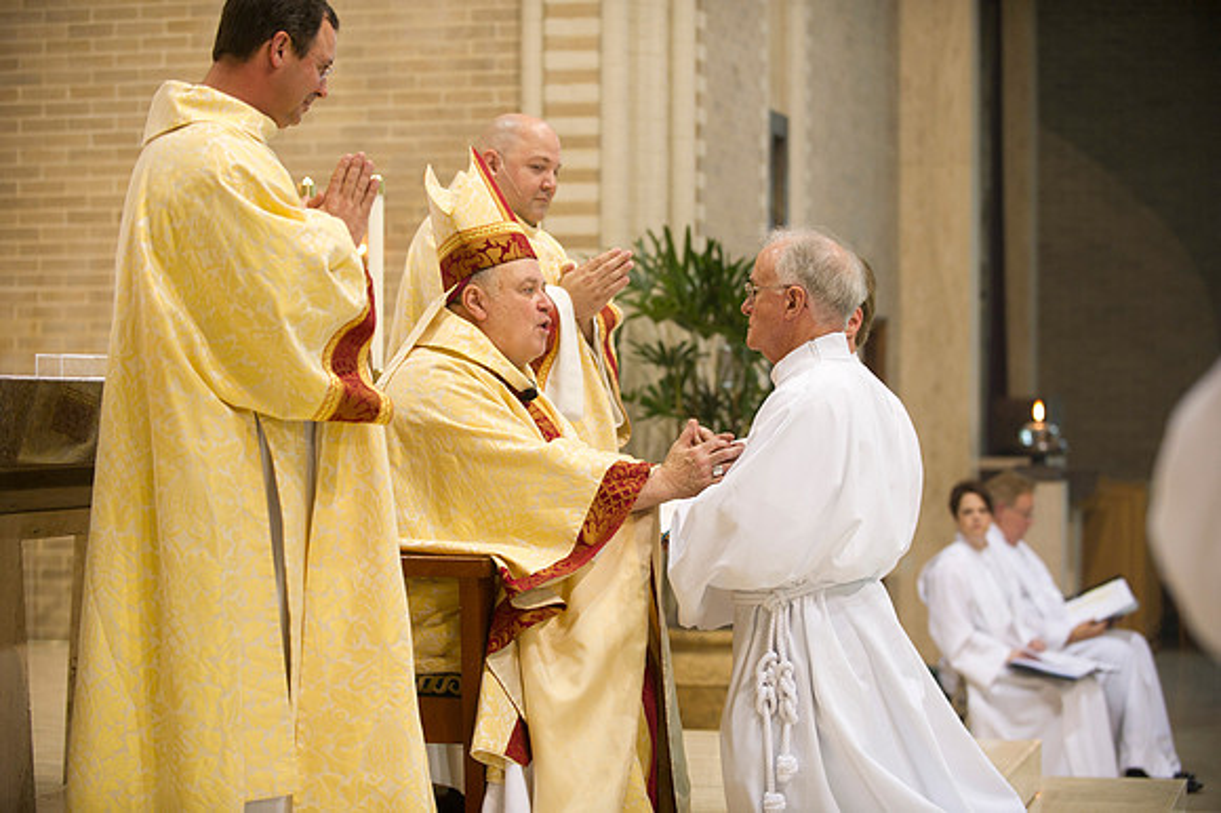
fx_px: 2915
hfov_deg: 23.7
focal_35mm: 86
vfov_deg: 15.9
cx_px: 610
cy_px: 406
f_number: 2.8
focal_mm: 86
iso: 2000
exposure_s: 1/100
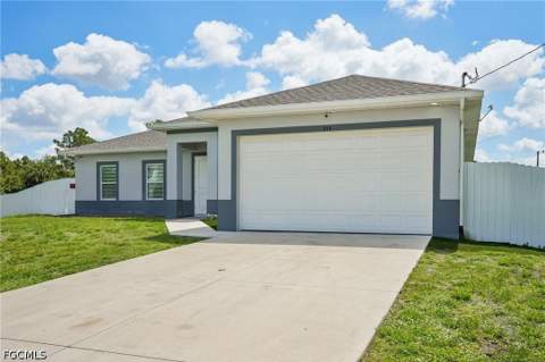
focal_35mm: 32
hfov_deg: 58.8
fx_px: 484
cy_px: 181
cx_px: 272
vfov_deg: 41.0
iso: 400
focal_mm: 32
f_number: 8
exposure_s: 1/2000
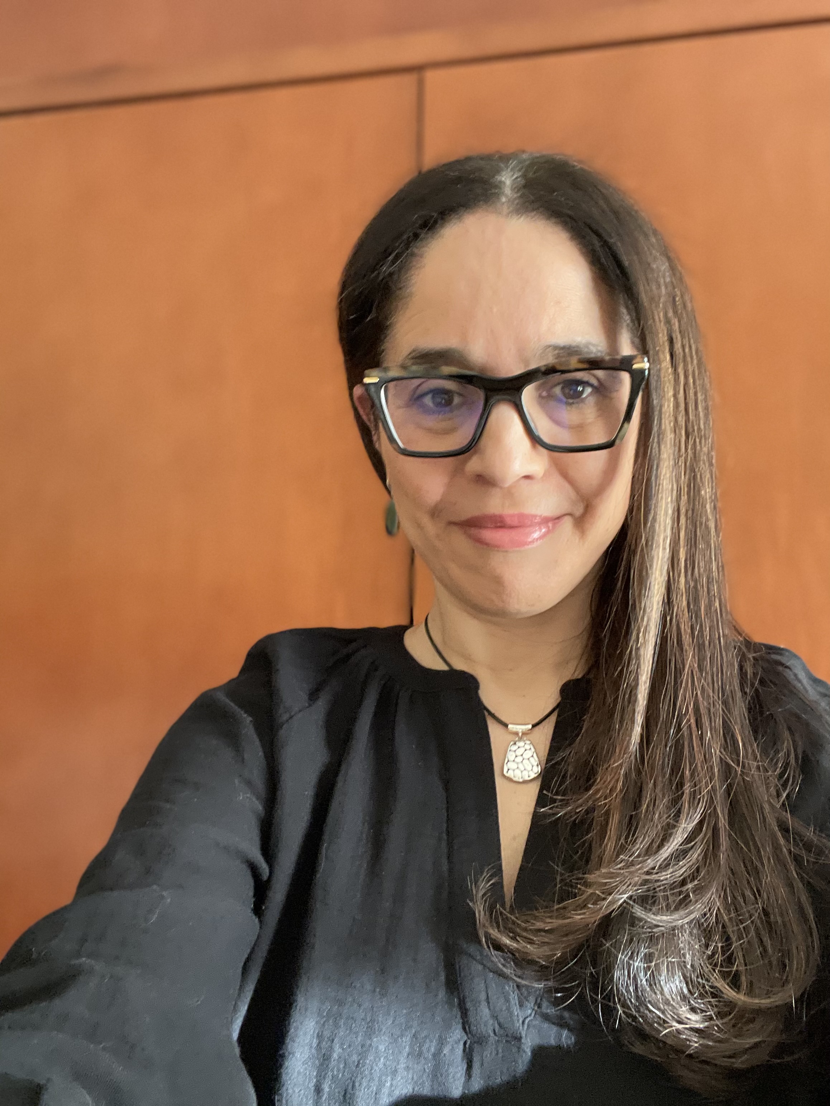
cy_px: 553
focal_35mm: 30
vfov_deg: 60.0
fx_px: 959
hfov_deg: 46.8
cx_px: 415
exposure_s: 1/60
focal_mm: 2.71
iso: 320
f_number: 2.2
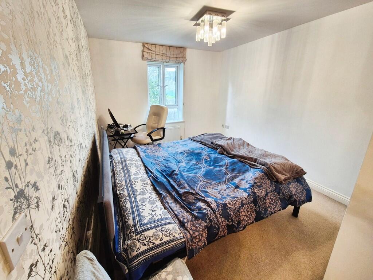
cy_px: 140
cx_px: 186
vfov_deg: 89.9
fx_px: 140
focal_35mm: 13
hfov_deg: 106.2
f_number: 2.2
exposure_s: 1/50
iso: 200
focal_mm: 2.2
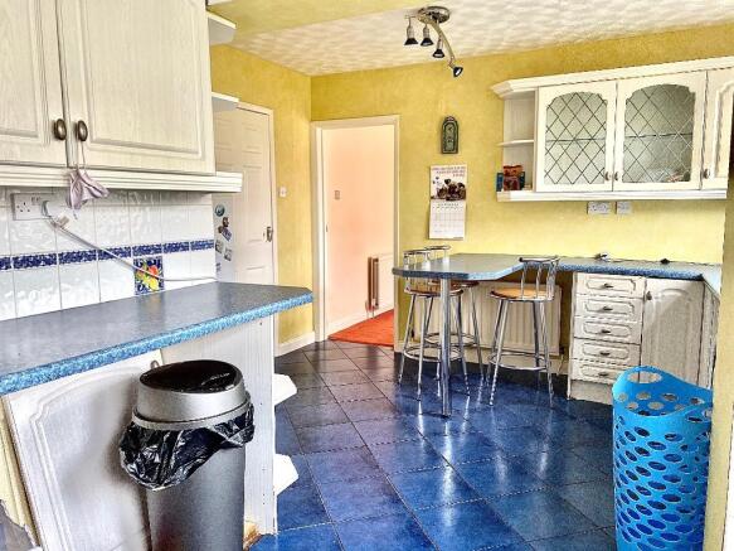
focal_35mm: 26
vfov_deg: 53.0
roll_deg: -0.4
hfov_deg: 67.3
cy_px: 276
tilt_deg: -7.9
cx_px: 367
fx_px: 551
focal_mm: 4.25
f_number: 1.8
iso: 100
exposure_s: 1/121
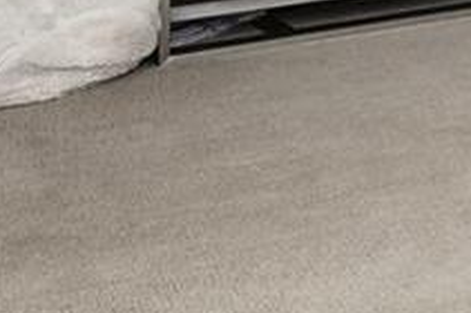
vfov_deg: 10.6
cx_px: 953
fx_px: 1489
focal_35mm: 114
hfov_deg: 14.7
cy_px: -376
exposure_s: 1/2.5
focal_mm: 10
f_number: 7.1
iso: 100
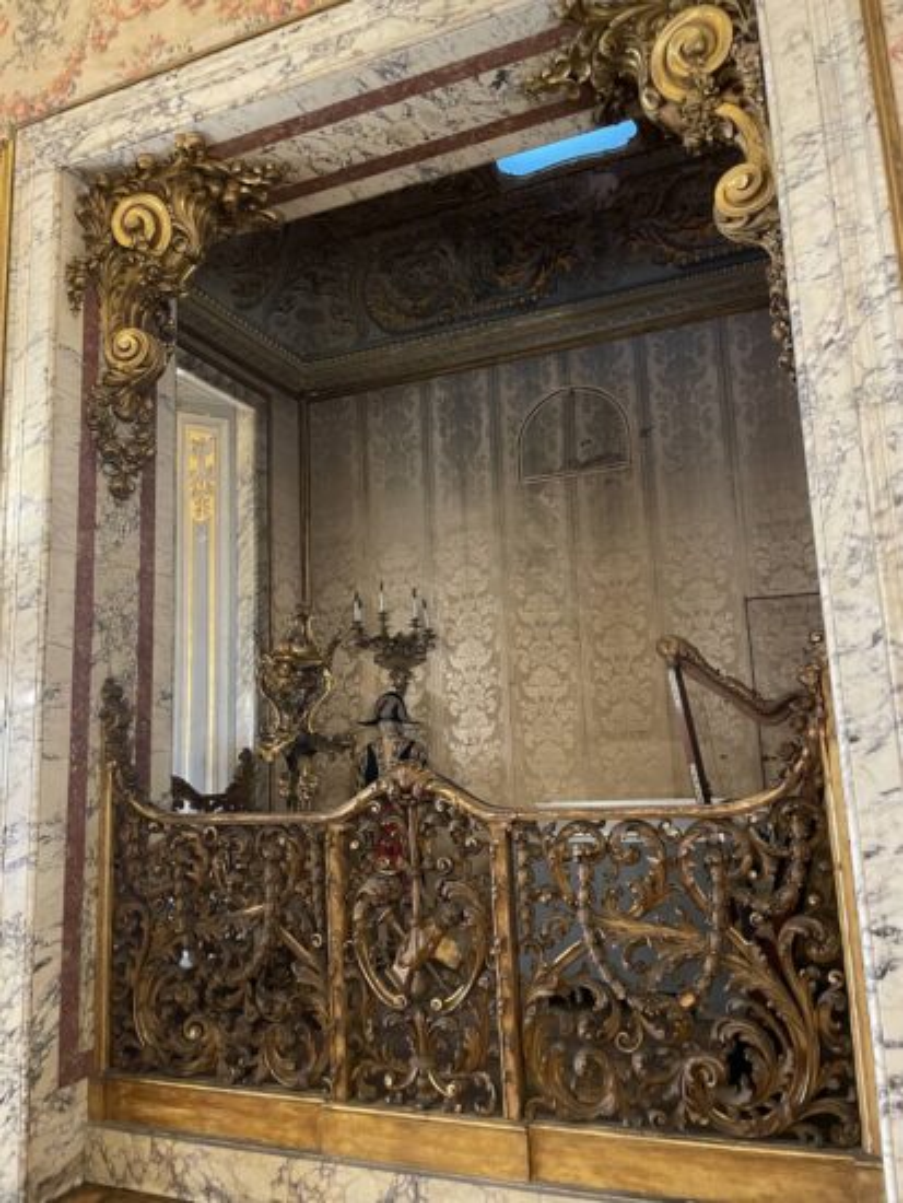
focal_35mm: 26
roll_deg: +2.4
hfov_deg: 53.1
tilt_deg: +10.1
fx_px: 904
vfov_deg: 67.3
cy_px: 602
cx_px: 452
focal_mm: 4.2
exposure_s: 1/33
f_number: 1.6
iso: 500
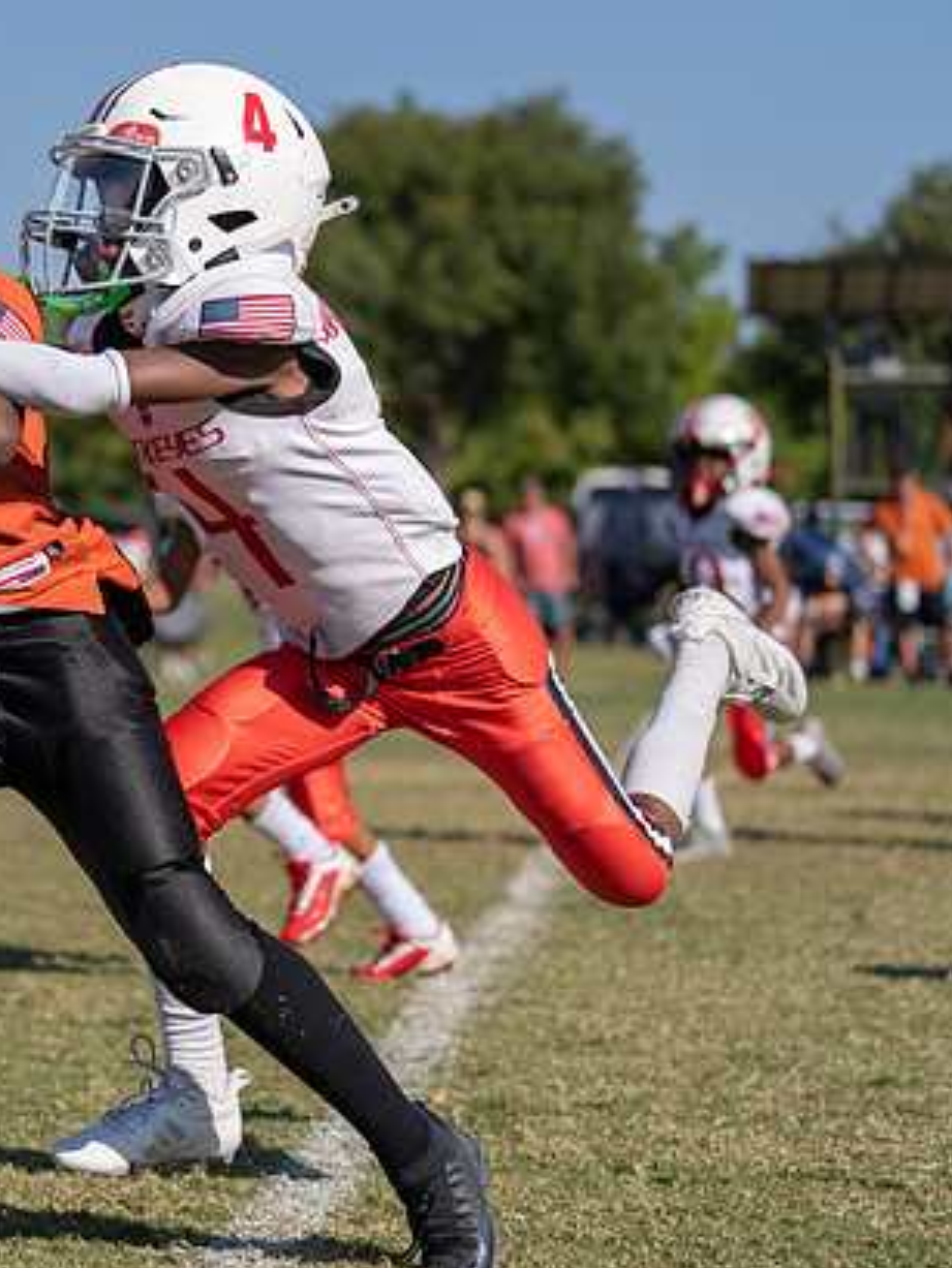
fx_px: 4325
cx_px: -94
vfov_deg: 16.7
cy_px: 566
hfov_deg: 12.4
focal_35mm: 118
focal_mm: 70
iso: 100
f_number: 2.8
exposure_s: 1/2000
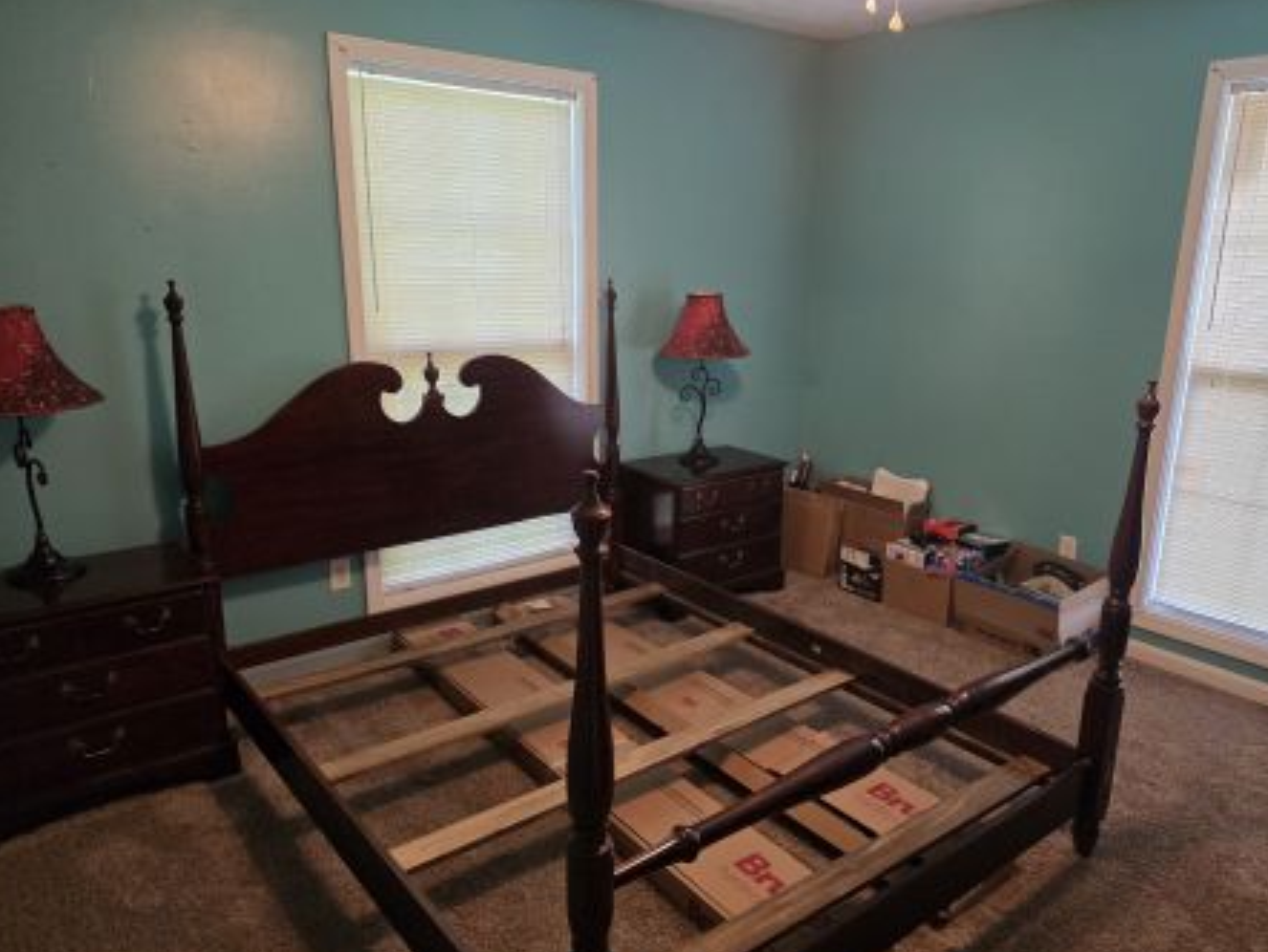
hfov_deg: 67.2
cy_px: 477
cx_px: 689
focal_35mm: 26
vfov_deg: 53.1
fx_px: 953
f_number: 1.7
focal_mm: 6.25
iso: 500
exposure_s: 1/120
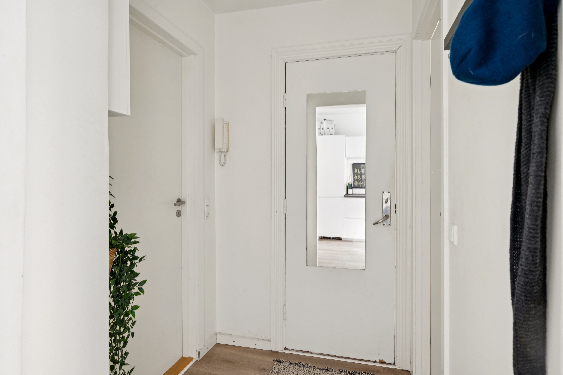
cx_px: 282
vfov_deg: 63.2
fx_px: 305
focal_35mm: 20
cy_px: 188
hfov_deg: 85.4
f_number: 9
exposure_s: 1/2.5
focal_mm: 19.5
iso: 640
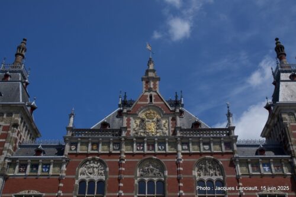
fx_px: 329
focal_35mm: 40
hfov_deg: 48.5
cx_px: 148
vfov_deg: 33.4
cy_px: 98
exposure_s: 1/200
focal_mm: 27
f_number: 7.1
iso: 100
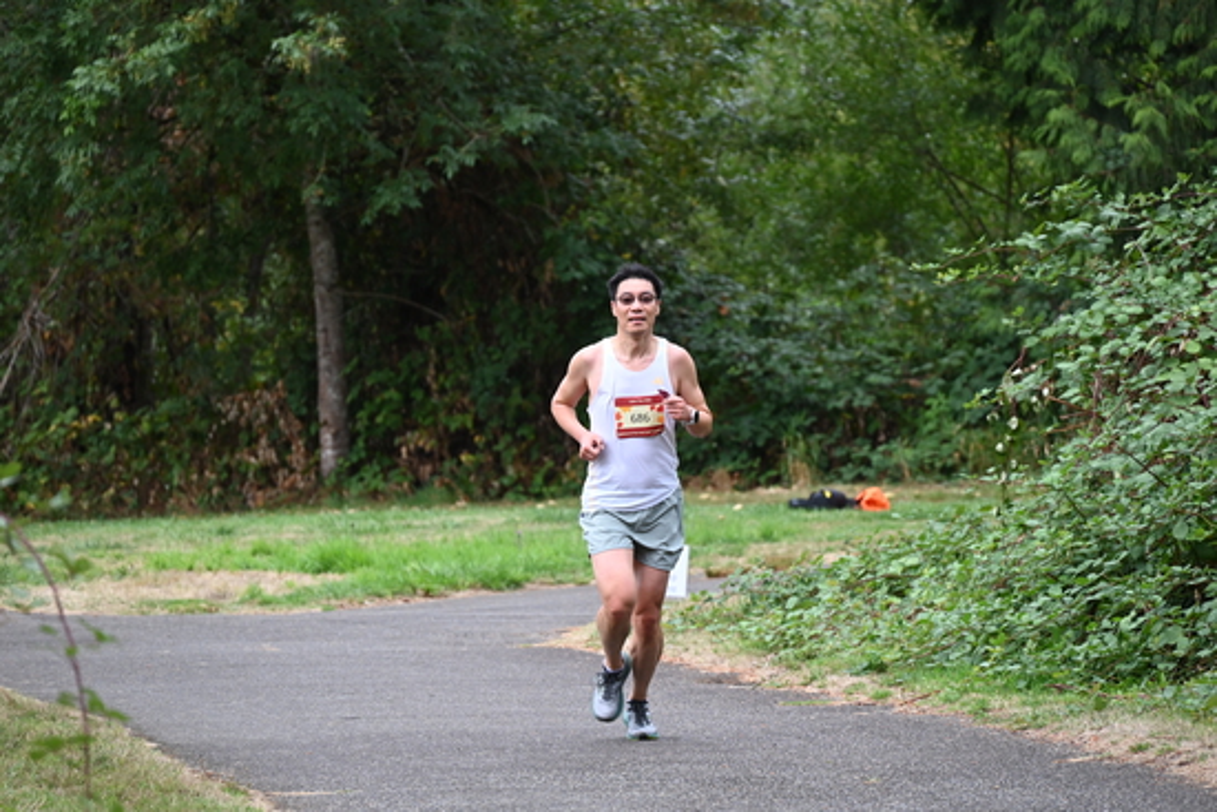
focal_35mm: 200
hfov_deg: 10.3
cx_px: 608
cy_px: 406
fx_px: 6762
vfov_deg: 6.9
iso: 720
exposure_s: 1/250
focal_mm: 200
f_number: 6.3
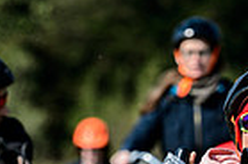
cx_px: 293
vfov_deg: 1.3
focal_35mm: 1051
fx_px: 7224
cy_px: 151
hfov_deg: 2.0
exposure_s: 1/800
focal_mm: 200
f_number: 5
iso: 160
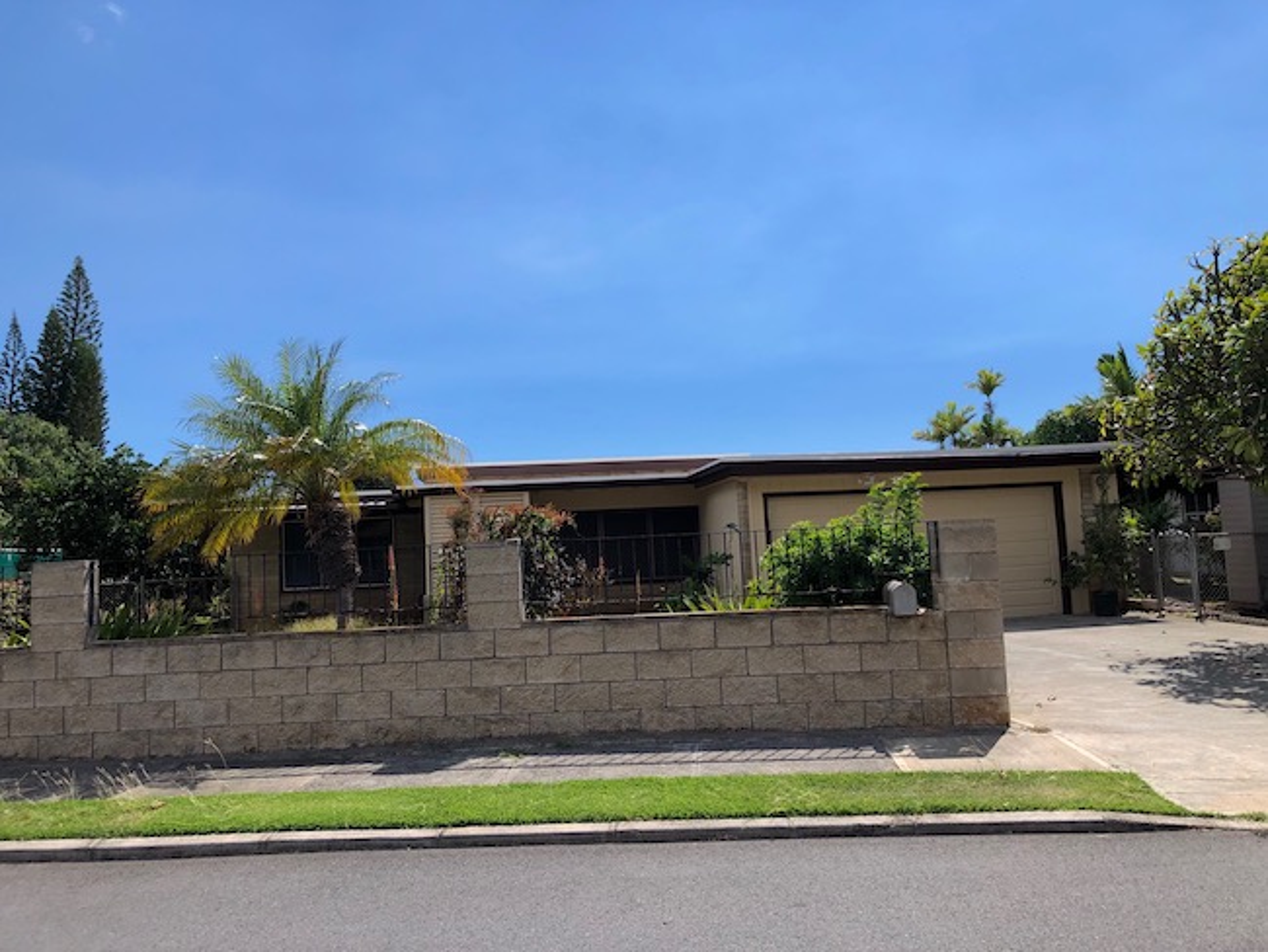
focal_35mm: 28
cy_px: 476
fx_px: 1026
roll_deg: +2.6
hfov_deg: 63.4
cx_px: 634
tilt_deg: +4.6
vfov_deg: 49.8
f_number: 1.8
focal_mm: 3.99
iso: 25
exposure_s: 1/2857
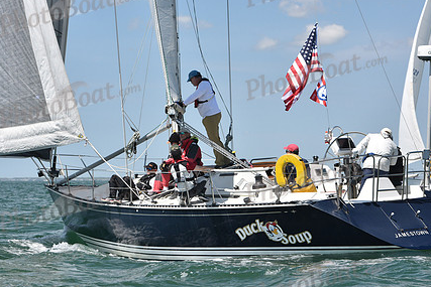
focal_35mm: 152
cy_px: 140
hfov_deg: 13.5
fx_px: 1820
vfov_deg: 9.0
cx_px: 194
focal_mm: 112
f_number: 5.6
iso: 320
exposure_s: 1/800
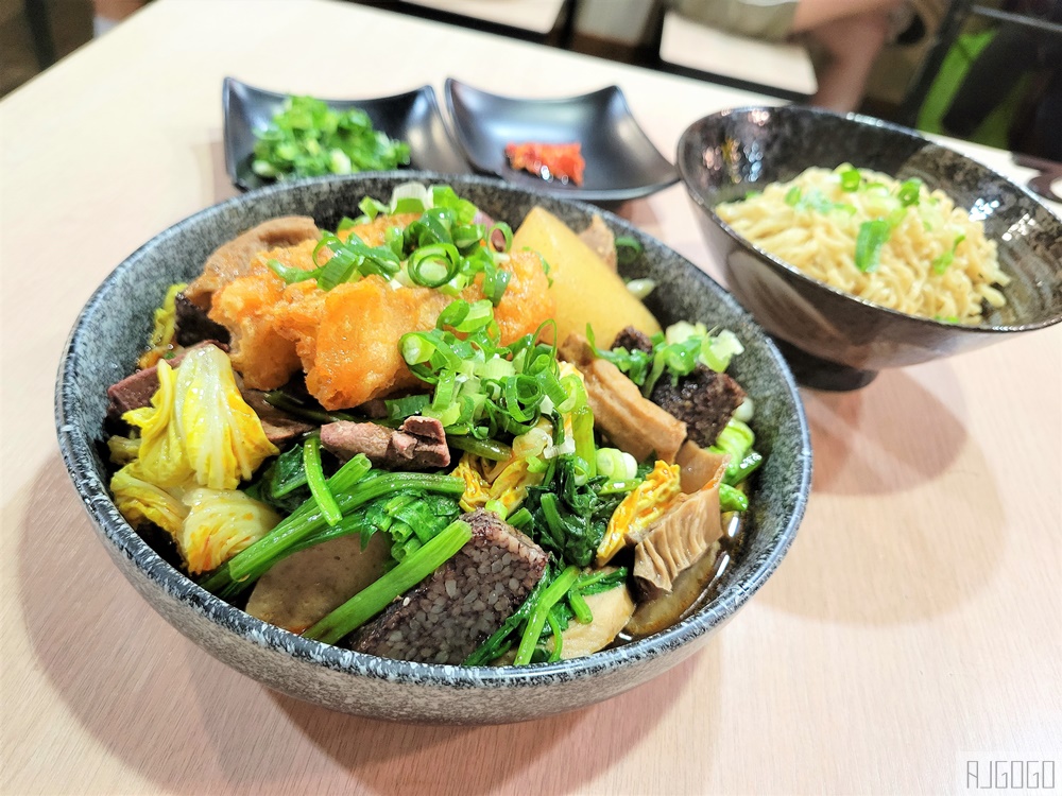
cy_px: 398
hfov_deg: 67.3
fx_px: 798
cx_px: 531
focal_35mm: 26
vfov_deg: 53.1
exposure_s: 1/24
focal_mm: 5.4
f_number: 1.8
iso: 640
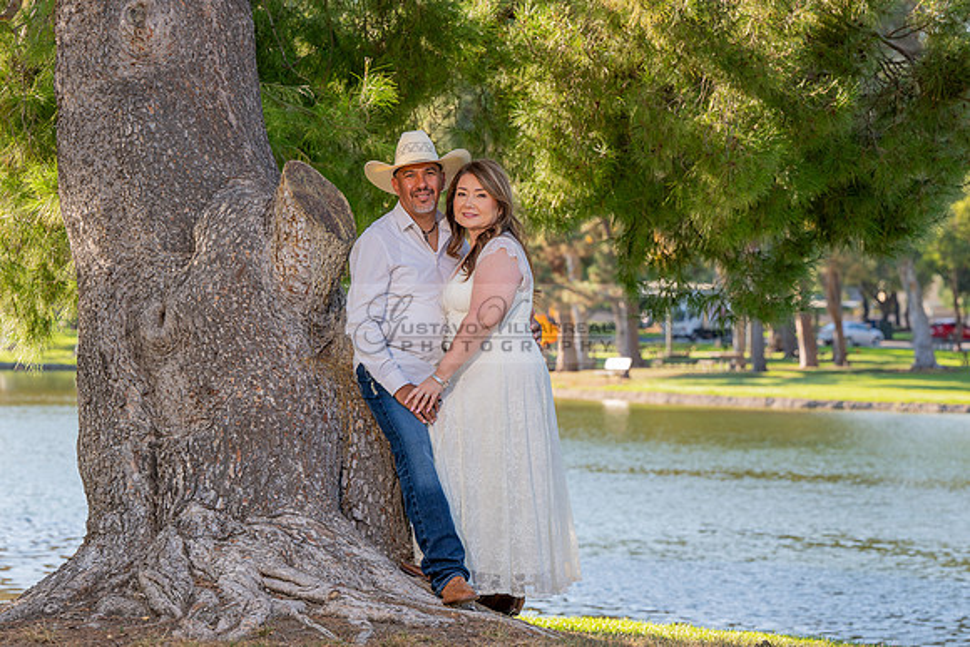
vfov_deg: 9.7
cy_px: 340
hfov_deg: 14.5
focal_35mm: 142
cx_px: 460
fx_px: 3825
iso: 200
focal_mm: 135
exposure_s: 1/200
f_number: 6.3
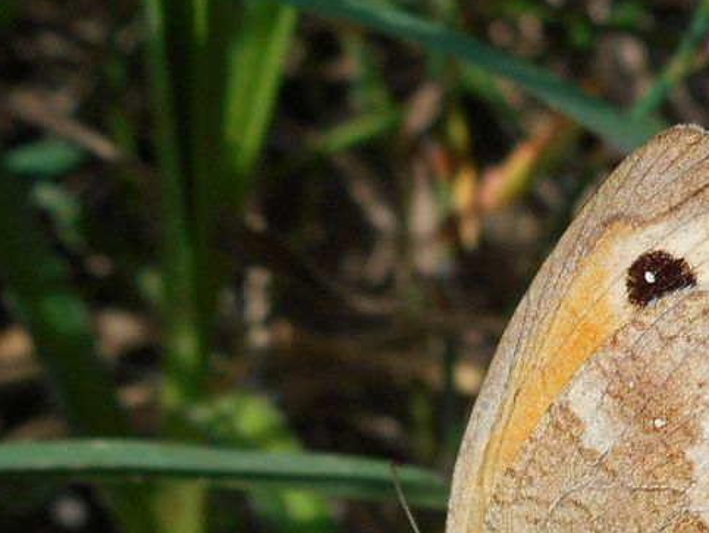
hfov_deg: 31.0
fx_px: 1230
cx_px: 611
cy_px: 440
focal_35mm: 60
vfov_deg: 24.0
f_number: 4.2
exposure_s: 1/640
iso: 80
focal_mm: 6
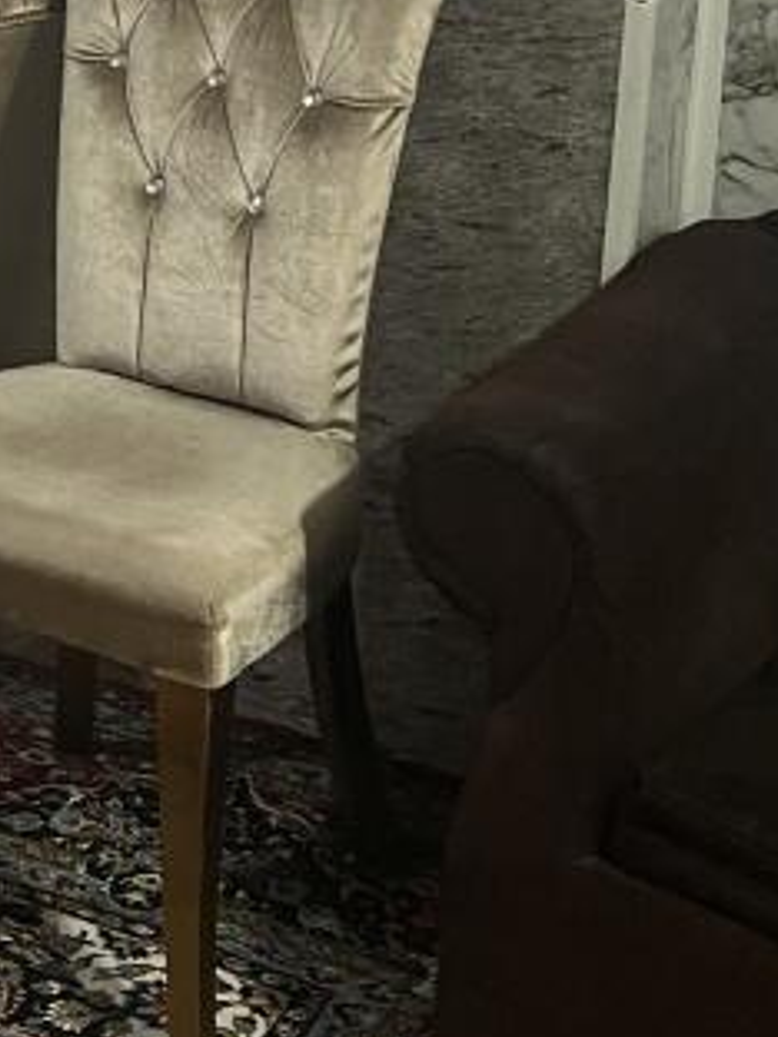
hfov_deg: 13.7
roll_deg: -2.2
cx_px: -459
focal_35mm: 100
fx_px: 2997
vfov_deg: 17.9
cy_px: -429
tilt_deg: -6.9
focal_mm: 5.1
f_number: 1.6
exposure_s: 1/50
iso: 100
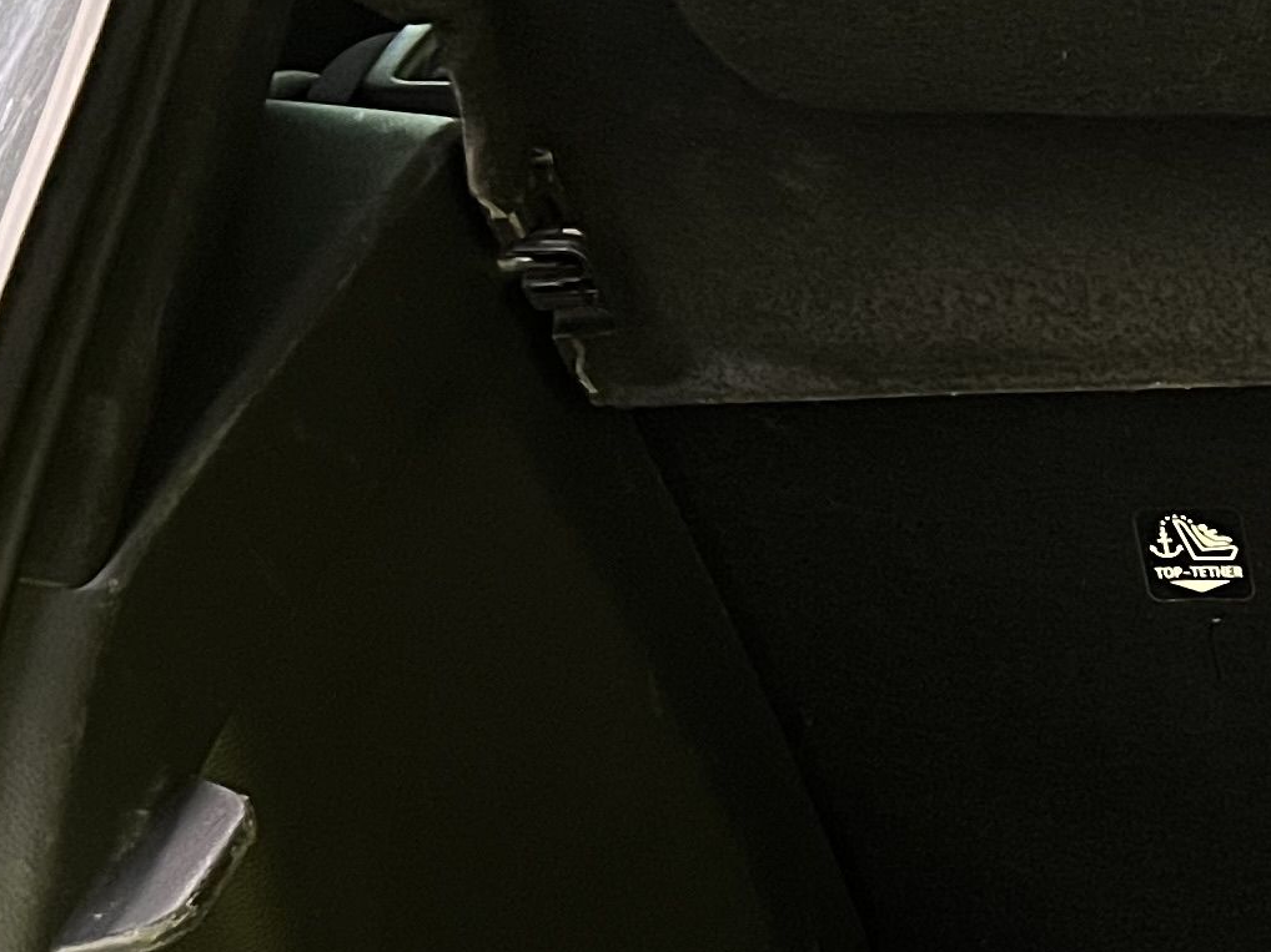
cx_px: 2244
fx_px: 3781
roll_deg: -1.0
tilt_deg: -36.9
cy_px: 1396
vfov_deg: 13.6
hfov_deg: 16.3
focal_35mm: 103
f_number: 1.5
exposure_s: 1/33
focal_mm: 5.7
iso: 400
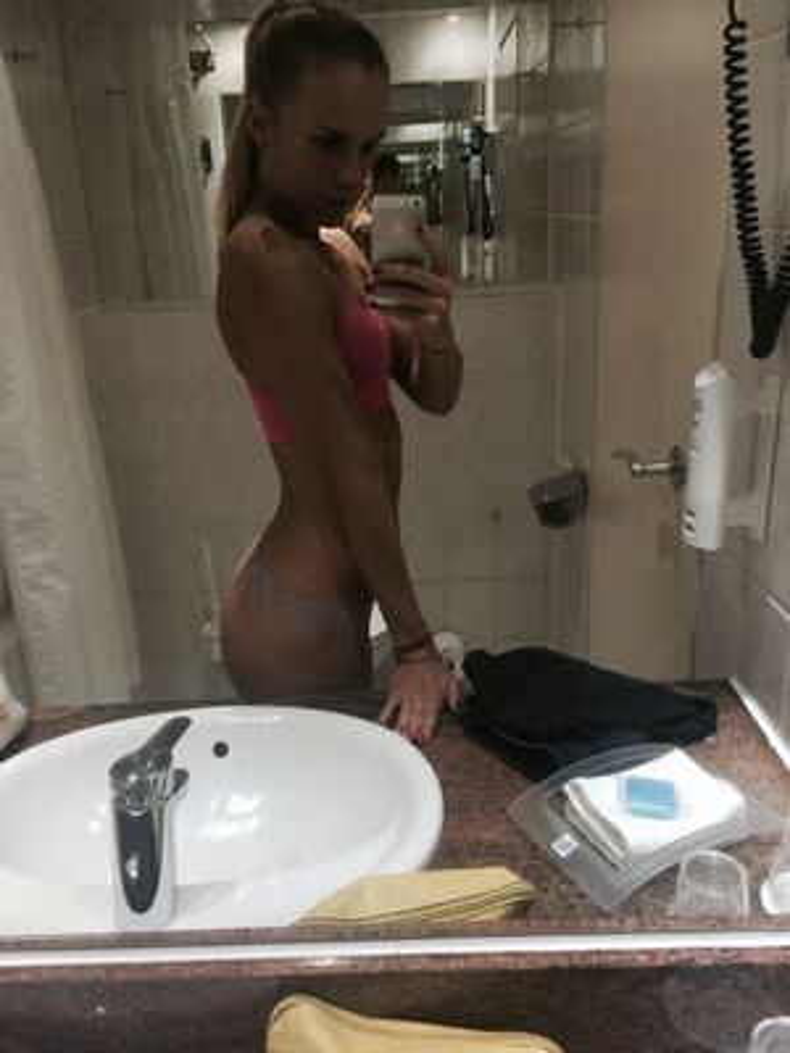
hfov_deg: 48.2
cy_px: 526
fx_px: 882
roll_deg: +3.5
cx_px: 395
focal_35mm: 29
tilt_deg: -19.5
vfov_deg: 61.7
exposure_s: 1/30
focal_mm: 4.15
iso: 160
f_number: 2.2
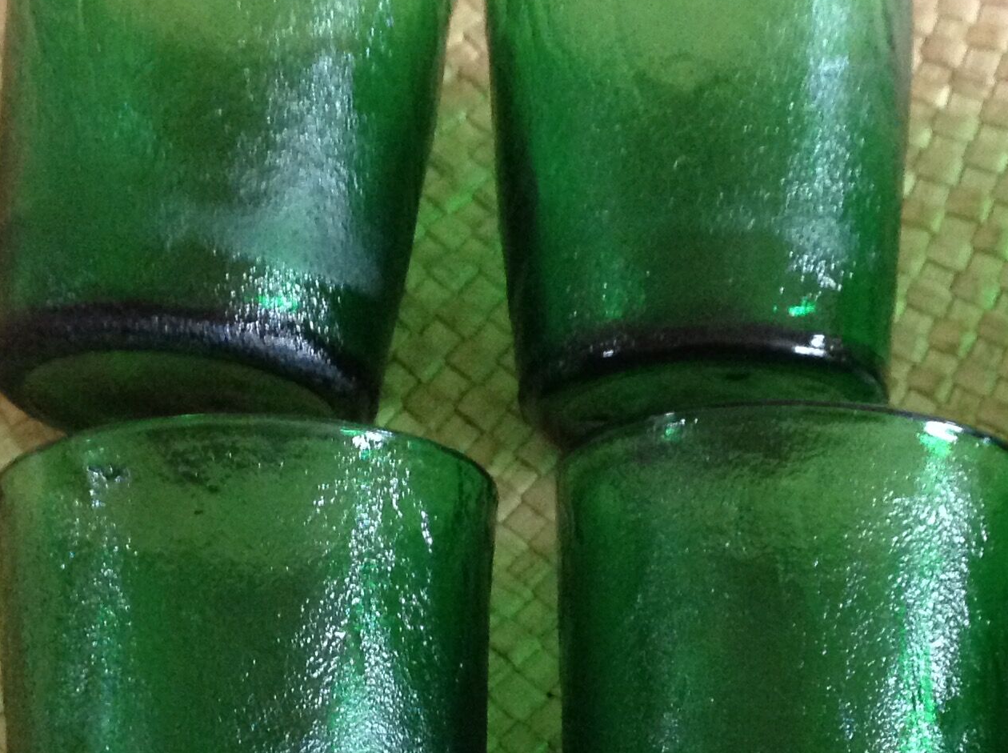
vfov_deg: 20.3
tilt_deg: -66.6
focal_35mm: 72
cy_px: 533
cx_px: 651
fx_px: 2093
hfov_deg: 27.0
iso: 400
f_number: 2.4
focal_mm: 4.28
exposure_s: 1/15
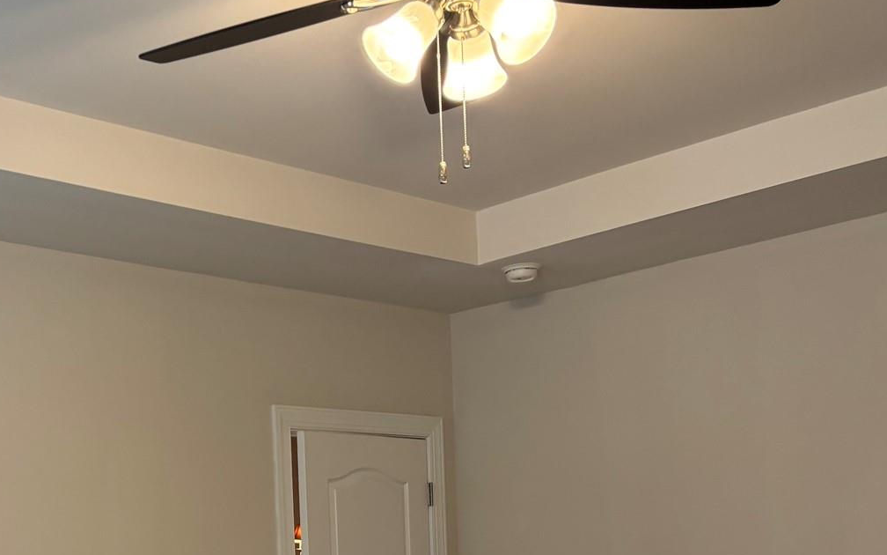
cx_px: 199
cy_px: 609
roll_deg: +2.8
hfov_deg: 35.3
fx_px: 1354
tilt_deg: -1.6
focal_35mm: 56
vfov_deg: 21.9
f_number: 1.6
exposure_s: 1/60
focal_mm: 5.96
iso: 100
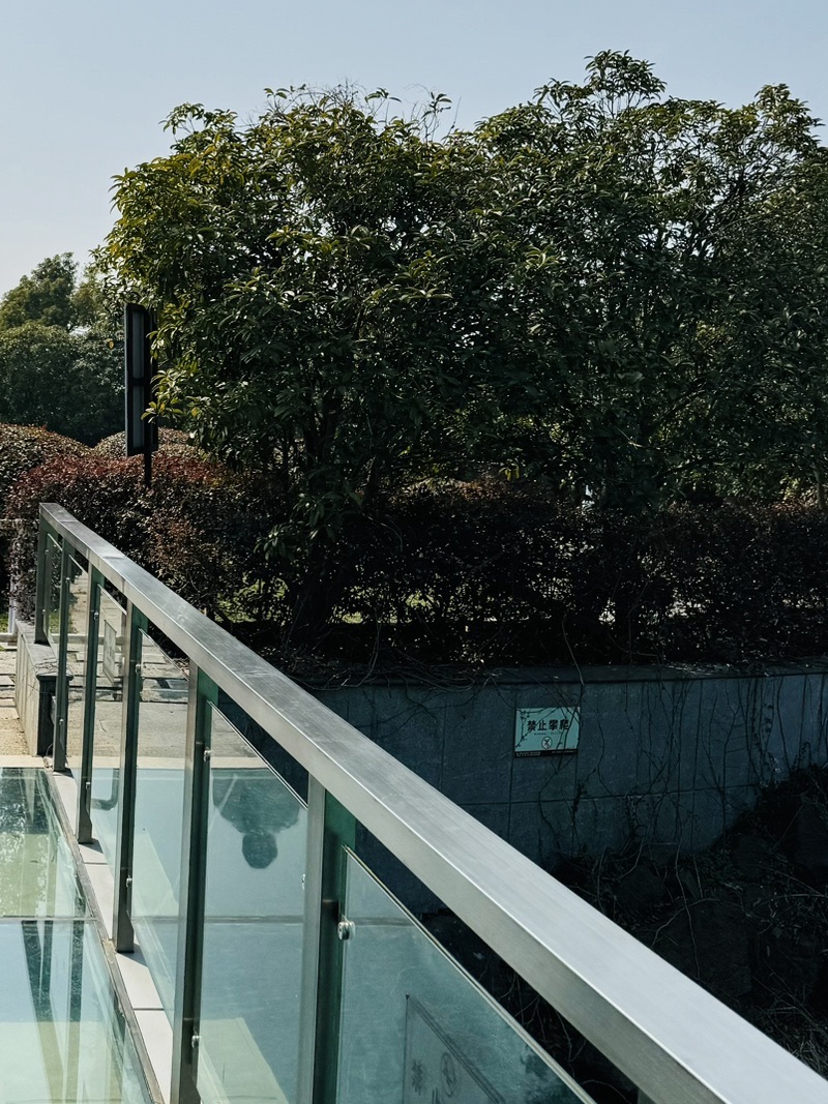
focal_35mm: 45
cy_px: 446
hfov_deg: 31.0
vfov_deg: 41.9
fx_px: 1435
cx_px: 114
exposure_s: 1/10417
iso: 80
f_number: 1.78
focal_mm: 6.86
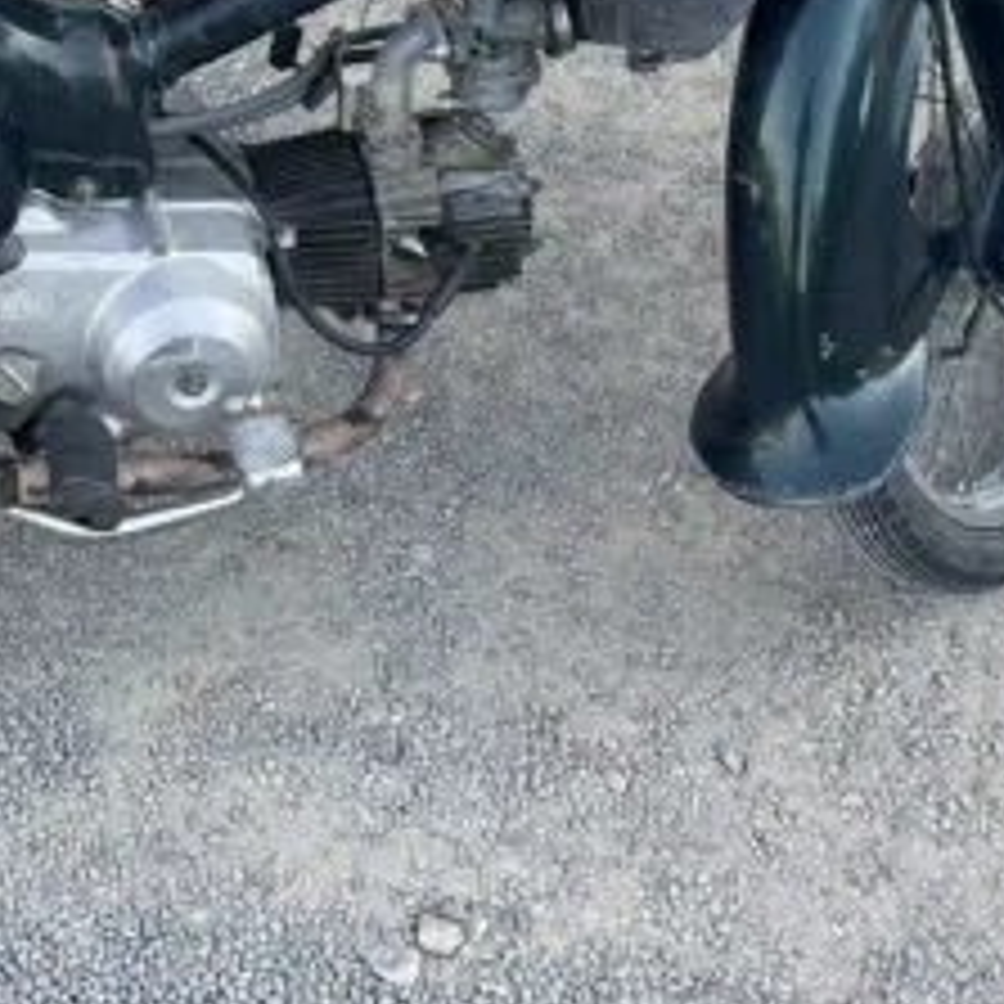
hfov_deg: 24.8
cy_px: 41
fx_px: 2166
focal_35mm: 66
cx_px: -9
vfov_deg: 25.1
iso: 32
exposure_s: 1/237
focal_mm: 4.2
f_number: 1.6
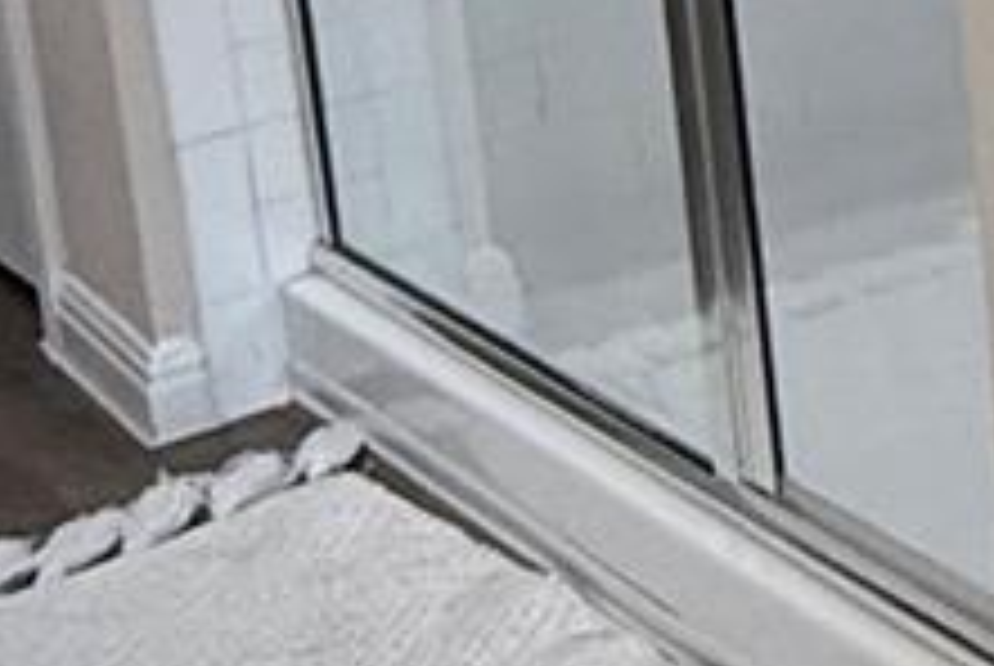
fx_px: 2792
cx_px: 2550
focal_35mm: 101
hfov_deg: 13.3
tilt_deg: -11.0
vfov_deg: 12.7
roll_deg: -1.3
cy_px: -414
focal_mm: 2.22
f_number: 2.2
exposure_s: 1/60
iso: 200
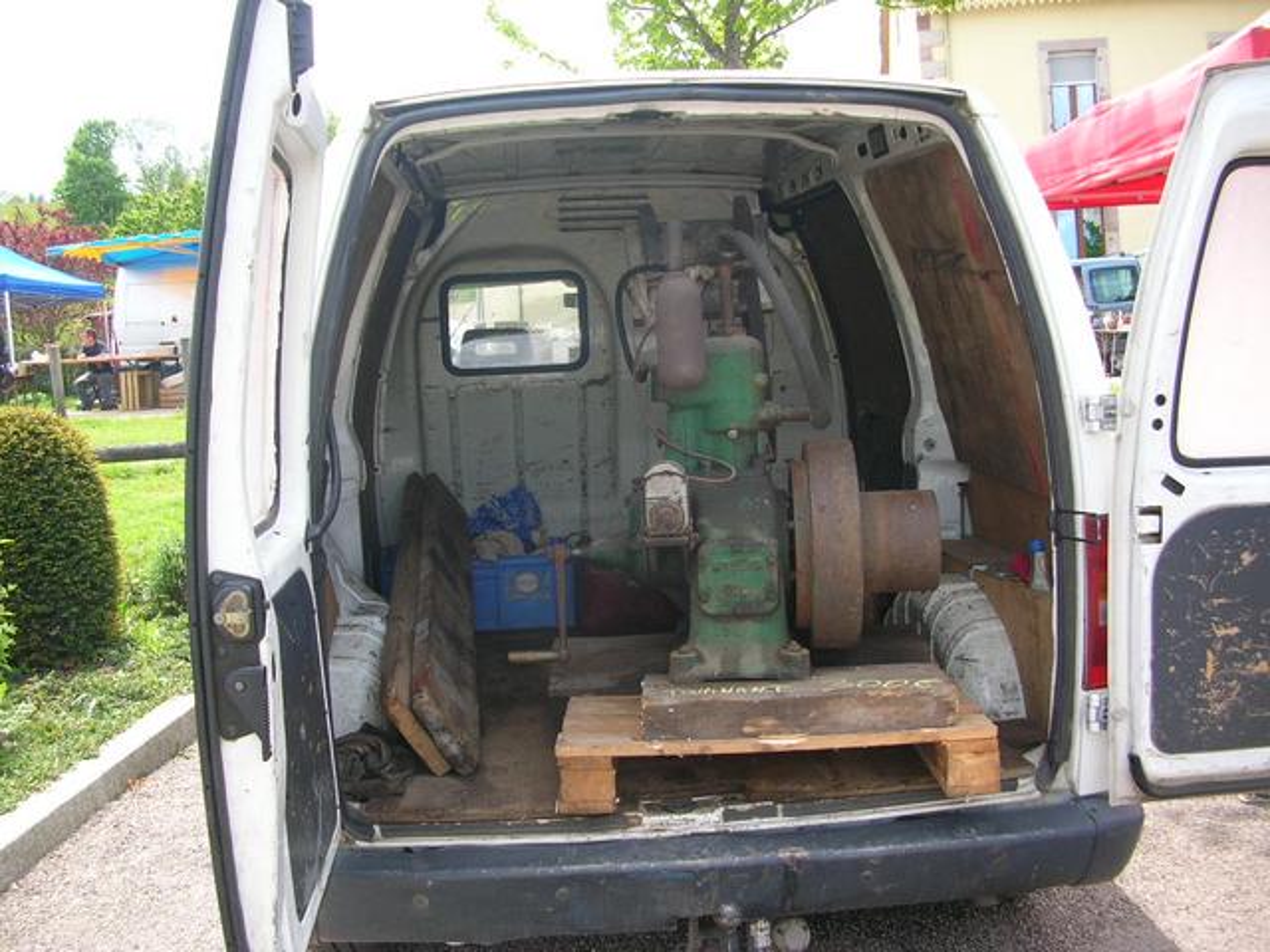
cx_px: 635
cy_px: 476
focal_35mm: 35
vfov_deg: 40.7
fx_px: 1284
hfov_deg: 52.6
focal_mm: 5.8
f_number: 2.8
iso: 50
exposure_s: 1/231
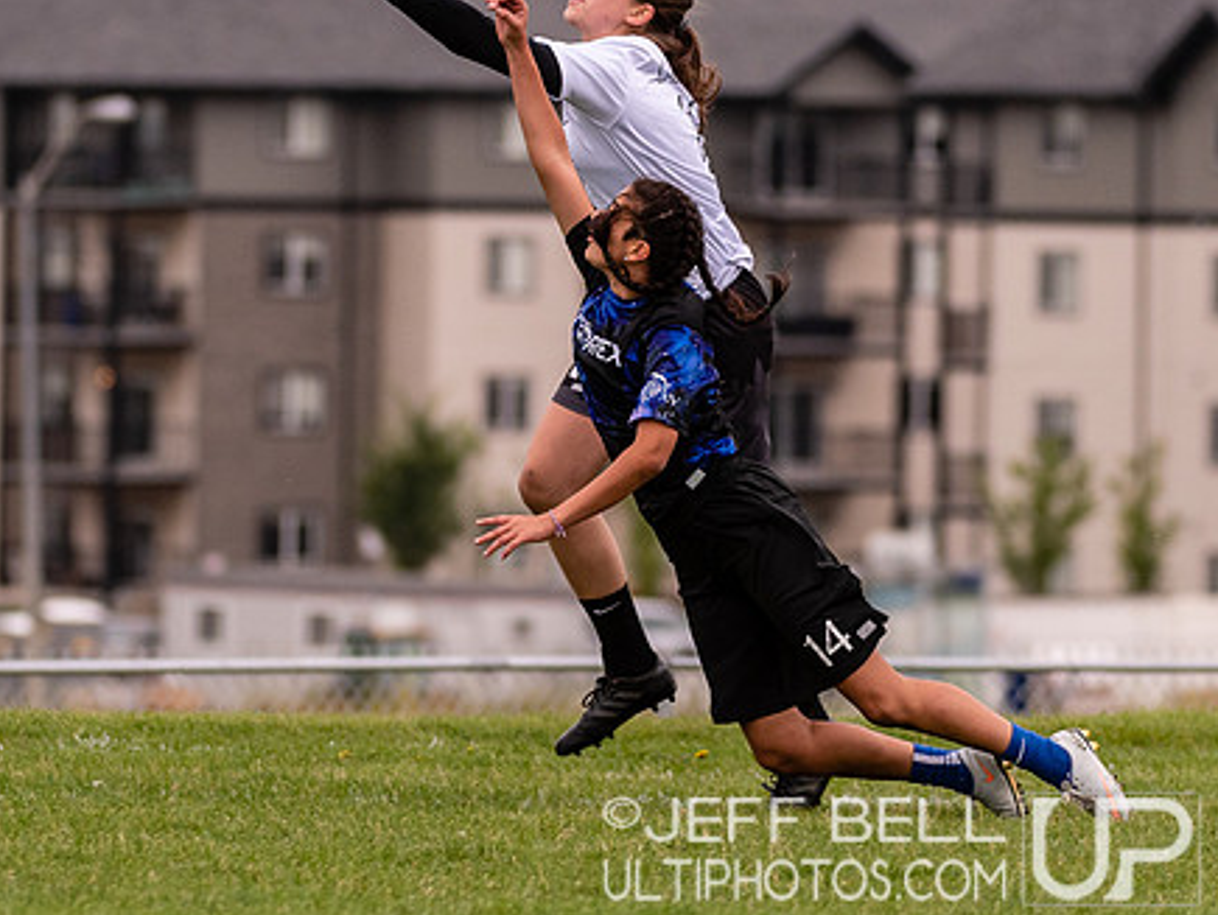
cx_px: 466
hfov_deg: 3.4
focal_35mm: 584
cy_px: 421
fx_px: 20566
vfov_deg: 2.6
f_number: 4
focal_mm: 200
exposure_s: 1/1250
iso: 400
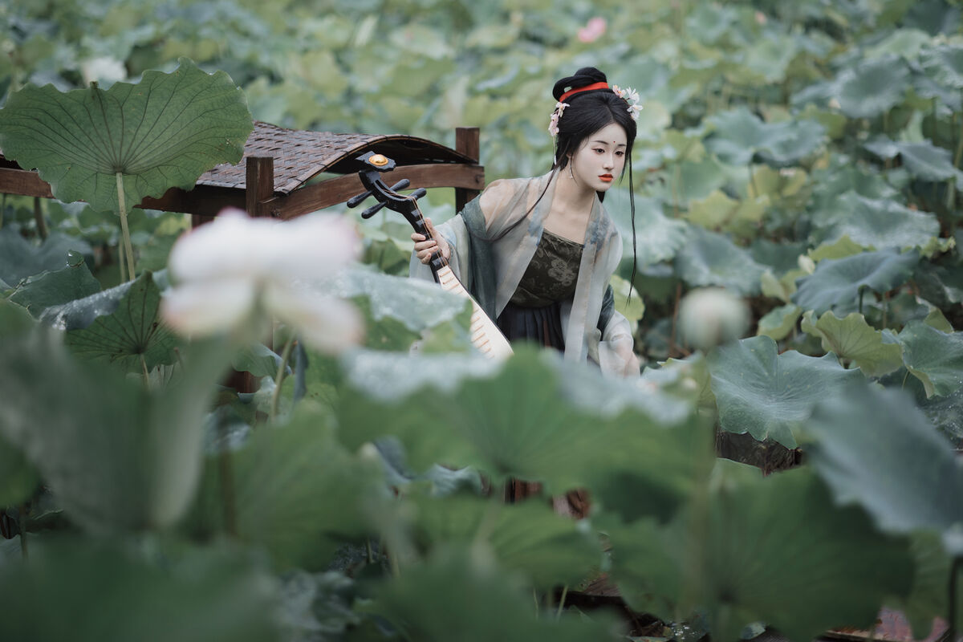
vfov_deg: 16.1
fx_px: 2274
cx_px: 482
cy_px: 321
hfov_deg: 23.9
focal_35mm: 85
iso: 100
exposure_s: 1/1600
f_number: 1.4
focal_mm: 85
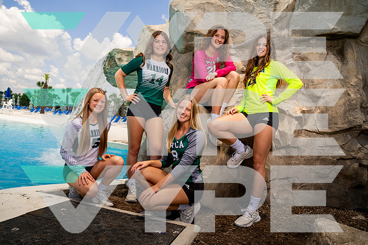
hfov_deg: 65.5
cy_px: 122
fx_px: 286
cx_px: 184
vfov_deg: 46.4
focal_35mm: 28
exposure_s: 1/320
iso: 100
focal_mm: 28
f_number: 6.3
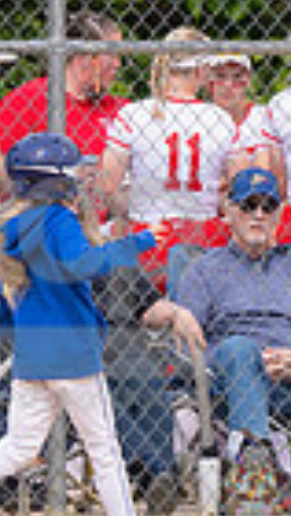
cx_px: 92
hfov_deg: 0.9
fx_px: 17790
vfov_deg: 1.7
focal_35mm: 1300
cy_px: 280
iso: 320
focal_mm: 200
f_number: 5.6
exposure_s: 1/1600
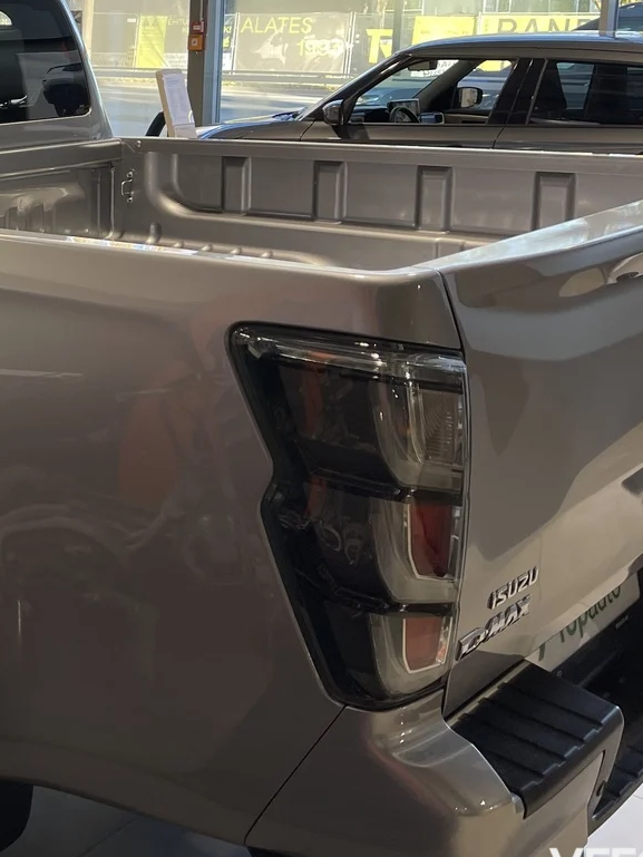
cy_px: 225
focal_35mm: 52
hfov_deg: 24.7
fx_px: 1288
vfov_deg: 36.1
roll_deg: +0.2
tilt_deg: -9.6
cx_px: -171
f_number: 1.6
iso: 40
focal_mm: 5.1
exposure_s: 1/121
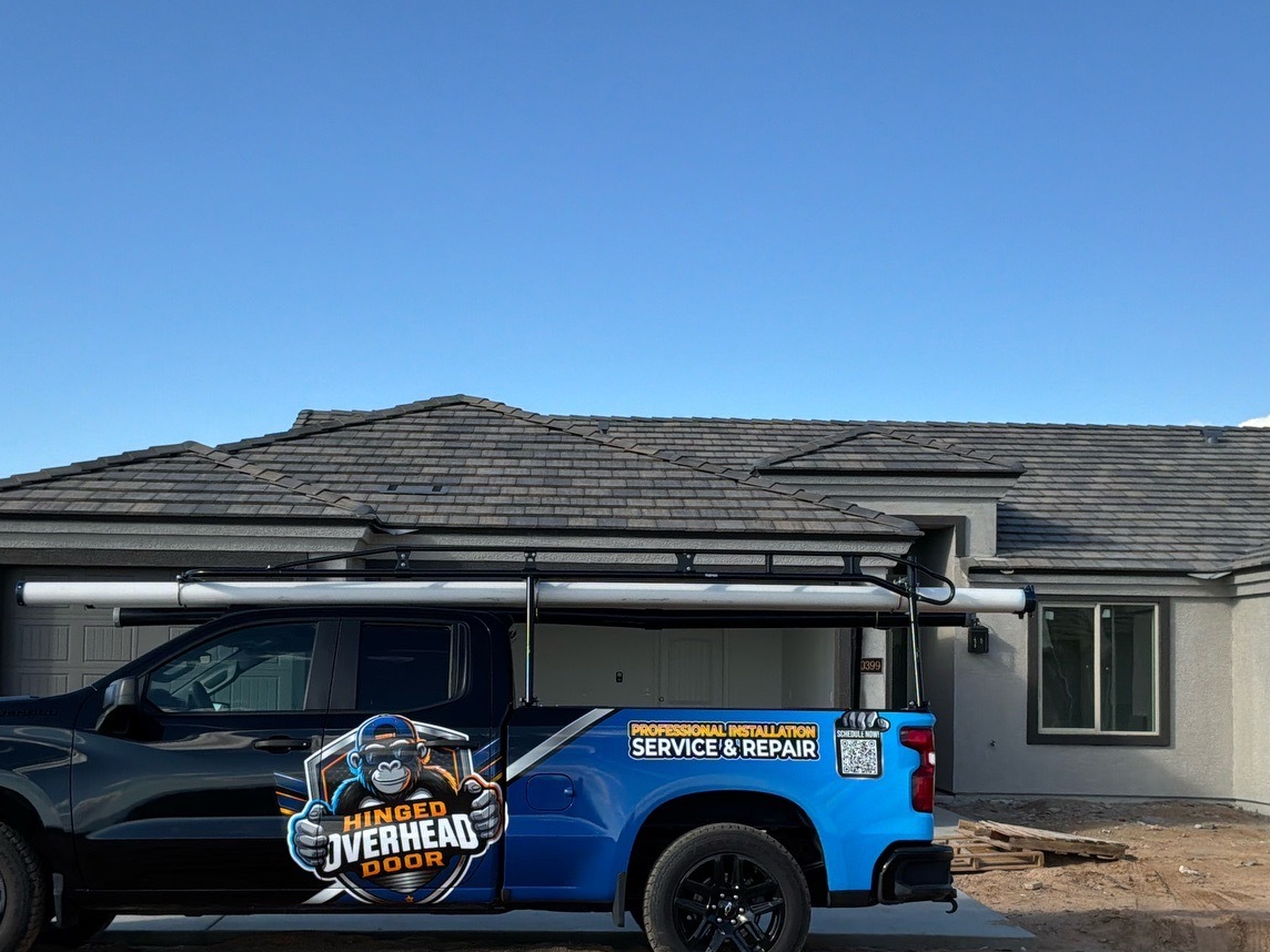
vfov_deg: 30.7
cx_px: 629
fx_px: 1724
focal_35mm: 47
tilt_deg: +2.7
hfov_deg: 40.4
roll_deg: -0.7
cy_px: 597
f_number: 1.8
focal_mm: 3
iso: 25
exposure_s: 1/1221
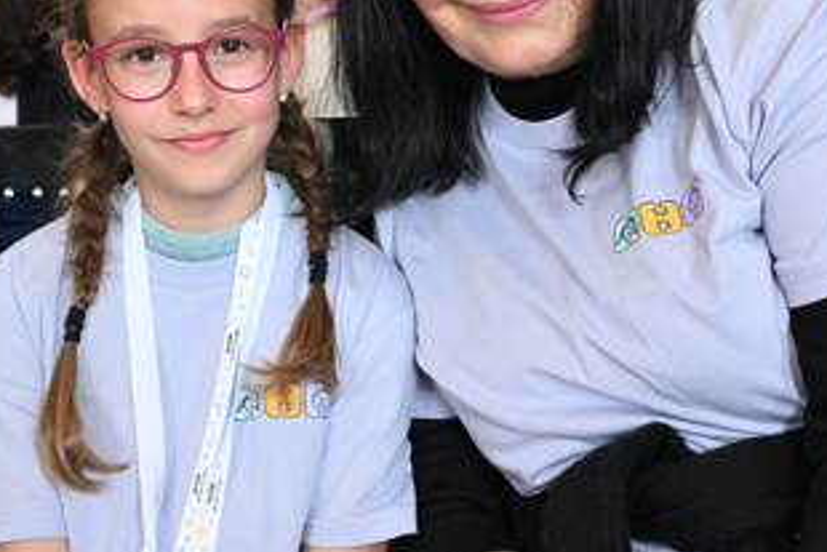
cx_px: 462
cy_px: 269
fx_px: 1611
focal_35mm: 70
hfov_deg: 28.8
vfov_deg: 19.4
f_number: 4.5
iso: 4000
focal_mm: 31.5
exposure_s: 1/320
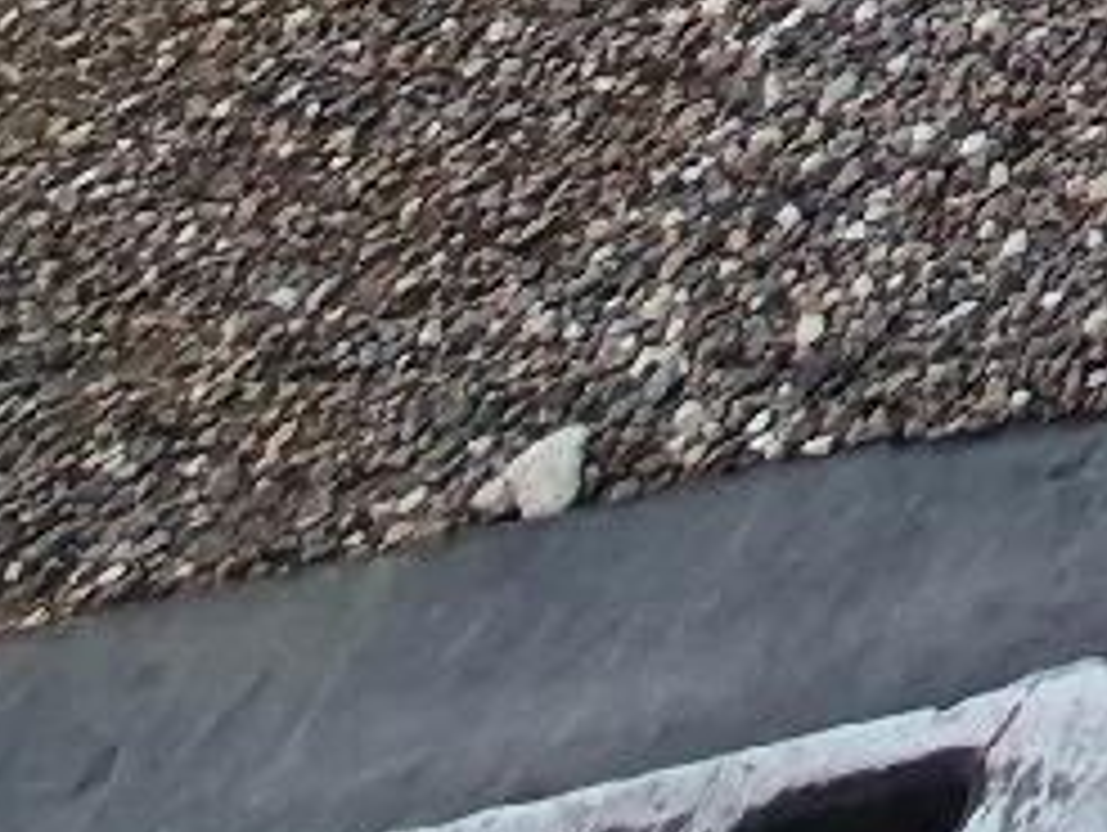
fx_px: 3041
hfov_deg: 11.0
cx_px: 3438
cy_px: -2046
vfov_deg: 9.5
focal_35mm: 95
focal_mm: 1.74
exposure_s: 1/1667
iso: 40
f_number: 2.2
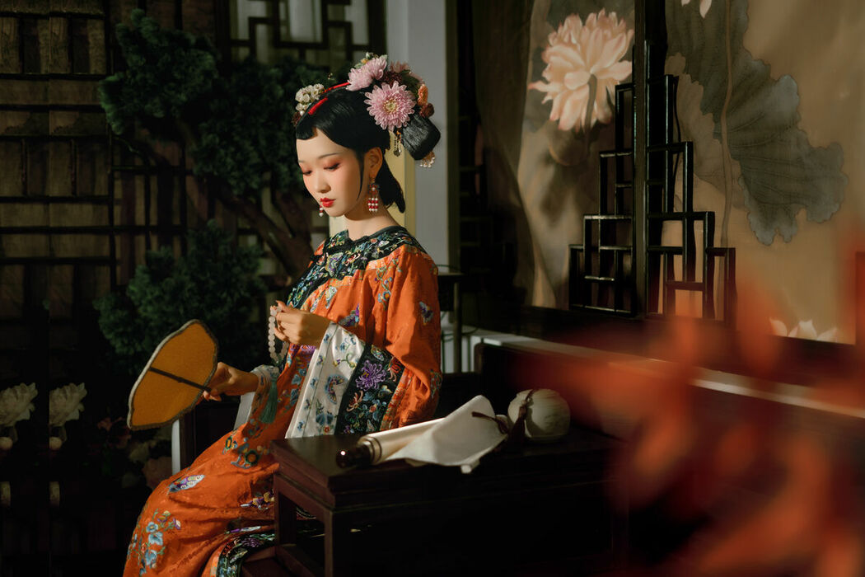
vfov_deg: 27.0
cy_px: 288
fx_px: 1201
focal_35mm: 50
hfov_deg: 39.6
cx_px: 432
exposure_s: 1/160
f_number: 2
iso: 100
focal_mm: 50
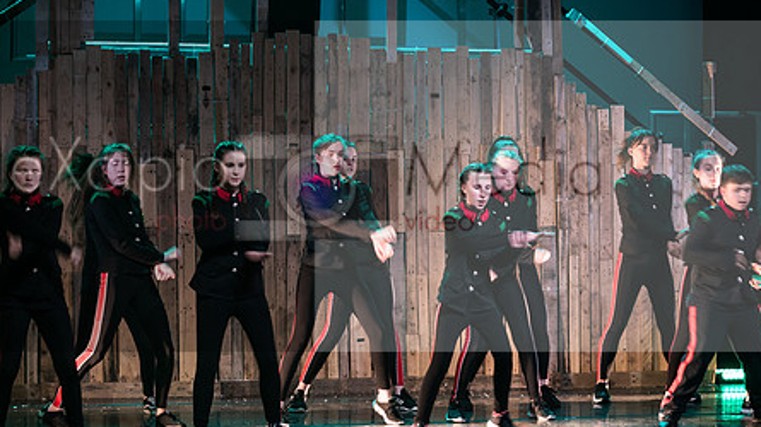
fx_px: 2401
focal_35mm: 119
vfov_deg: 10.2
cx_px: 397
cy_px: 121
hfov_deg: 18.0
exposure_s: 1/40
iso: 1250
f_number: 2.8
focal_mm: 74
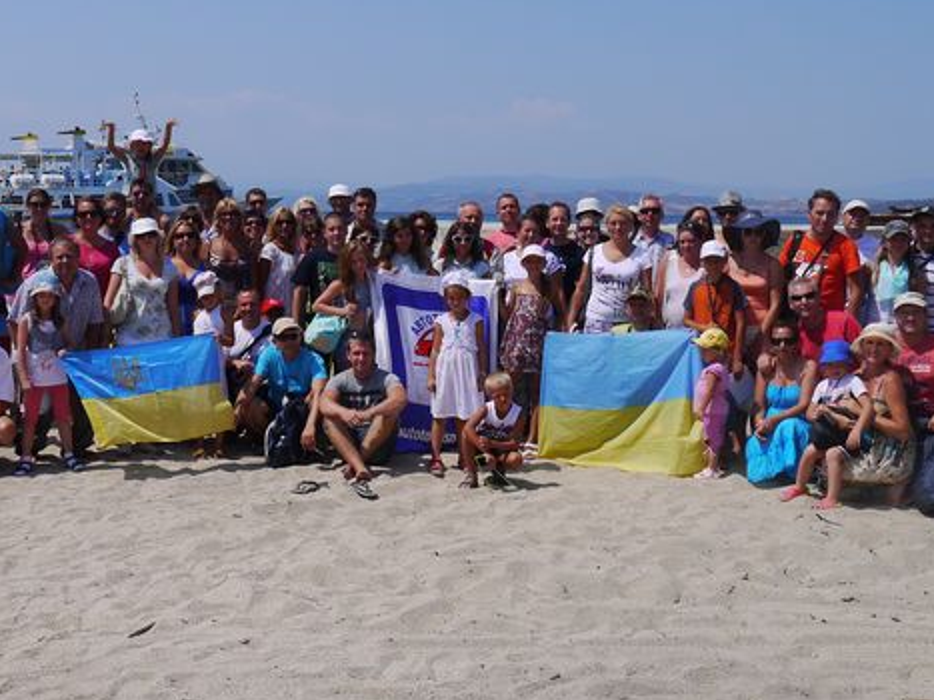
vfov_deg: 30.2
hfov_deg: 39.3
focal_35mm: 48
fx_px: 1295
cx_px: 332
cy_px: 302
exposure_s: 1/800
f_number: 10
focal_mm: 14
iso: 160
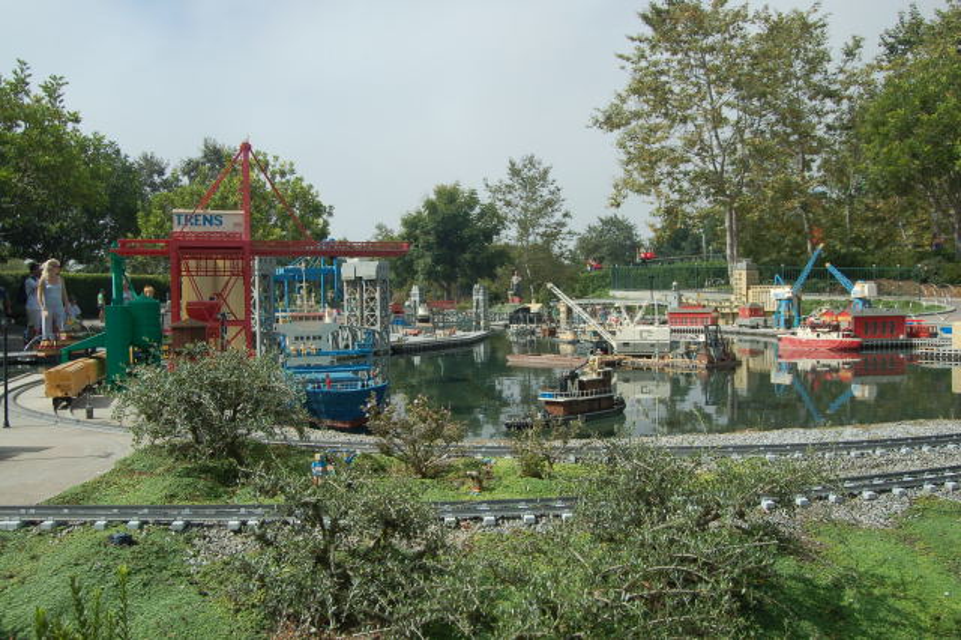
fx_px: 800
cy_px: 320
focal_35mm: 30
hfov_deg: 62.0
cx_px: 480
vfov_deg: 43.6
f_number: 7.1
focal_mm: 20
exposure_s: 1/200
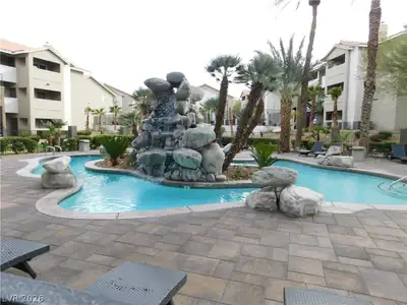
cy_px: 152
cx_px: 204
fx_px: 270
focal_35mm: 23
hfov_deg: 73.9
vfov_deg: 58.9
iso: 125
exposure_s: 1/320
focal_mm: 4
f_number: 3
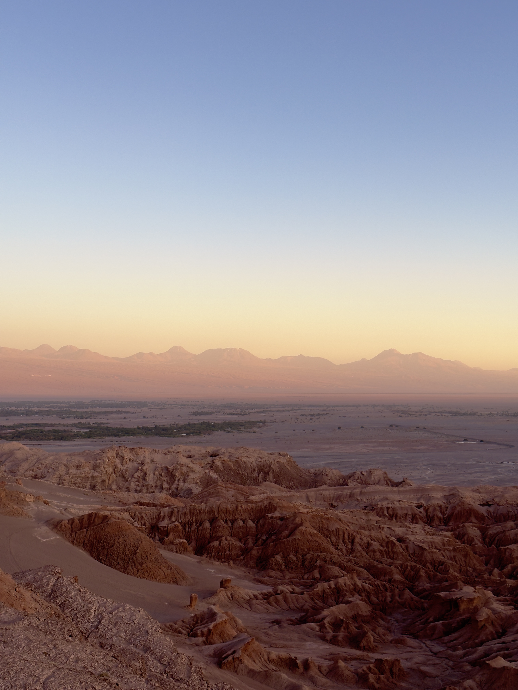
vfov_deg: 39.7
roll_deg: -0.4
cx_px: 259
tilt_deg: +2.0
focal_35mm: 48
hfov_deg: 30.3
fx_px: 958
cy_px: 345
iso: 64
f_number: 1.78
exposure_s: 1/593
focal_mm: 6.76
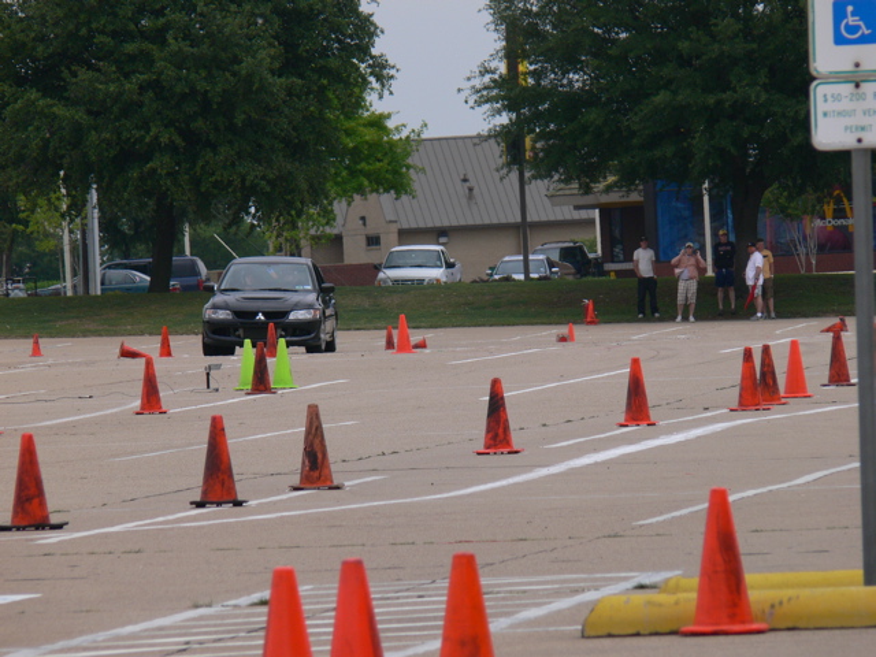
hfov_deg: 4.7
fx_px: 10629
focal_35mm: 420
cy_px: 328
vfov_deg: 3.5
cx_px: 438
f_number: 5.6
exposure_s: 1/640
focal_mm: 88.8
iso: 100
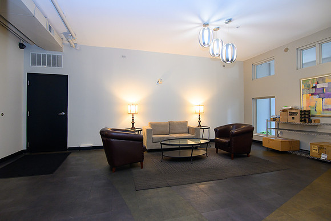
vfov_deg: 70.5
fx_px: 156
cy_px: 110
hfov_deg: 93.3
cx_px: 166
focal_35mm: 17
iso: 1250
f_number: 4.5
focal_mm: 17
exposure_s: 1/80
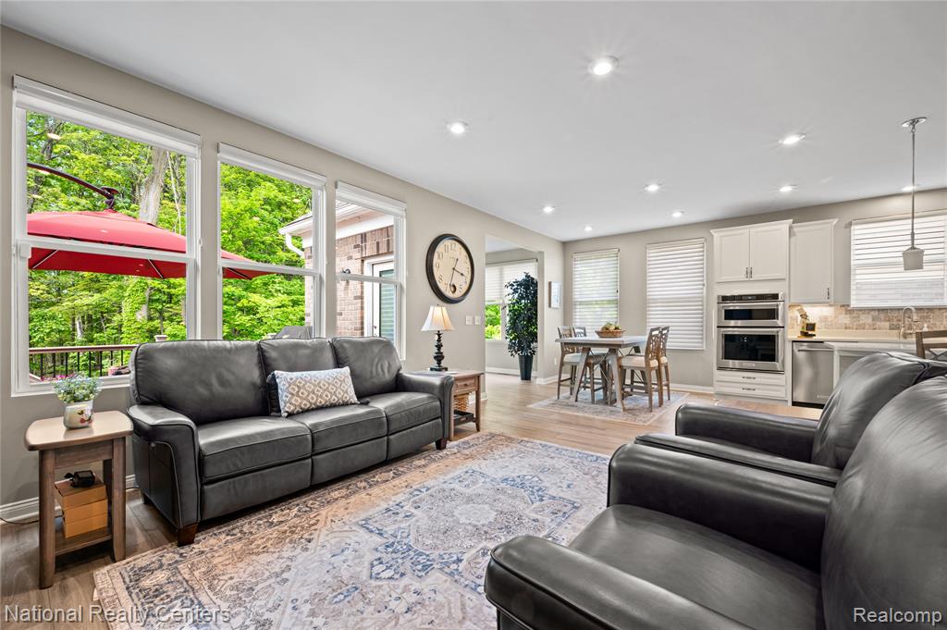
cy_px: 315
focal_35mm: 14
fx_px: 368
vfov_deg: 81.1
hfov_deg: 104.3
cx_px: 474
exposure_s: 1/1.25
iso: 100
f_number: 11
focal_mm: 14
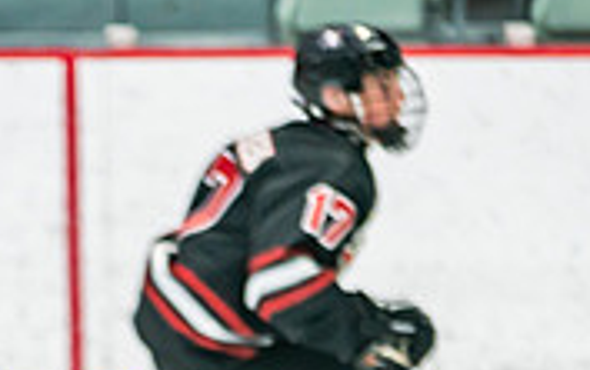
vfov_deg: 2.0
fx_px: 10639
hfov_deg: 3.2
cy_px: 674
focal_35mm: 661
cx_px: 126
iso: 640
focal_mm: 168
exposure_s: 1/640
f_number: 3.2
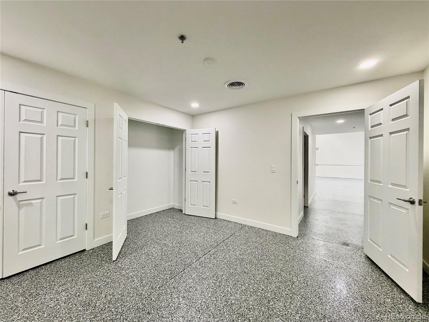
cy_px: 161
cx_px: 214
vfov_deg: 85.7
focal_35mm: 14
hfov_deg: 102.1
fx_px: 174
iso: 320
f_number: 2.2
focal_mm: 2.22
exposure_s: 1/120
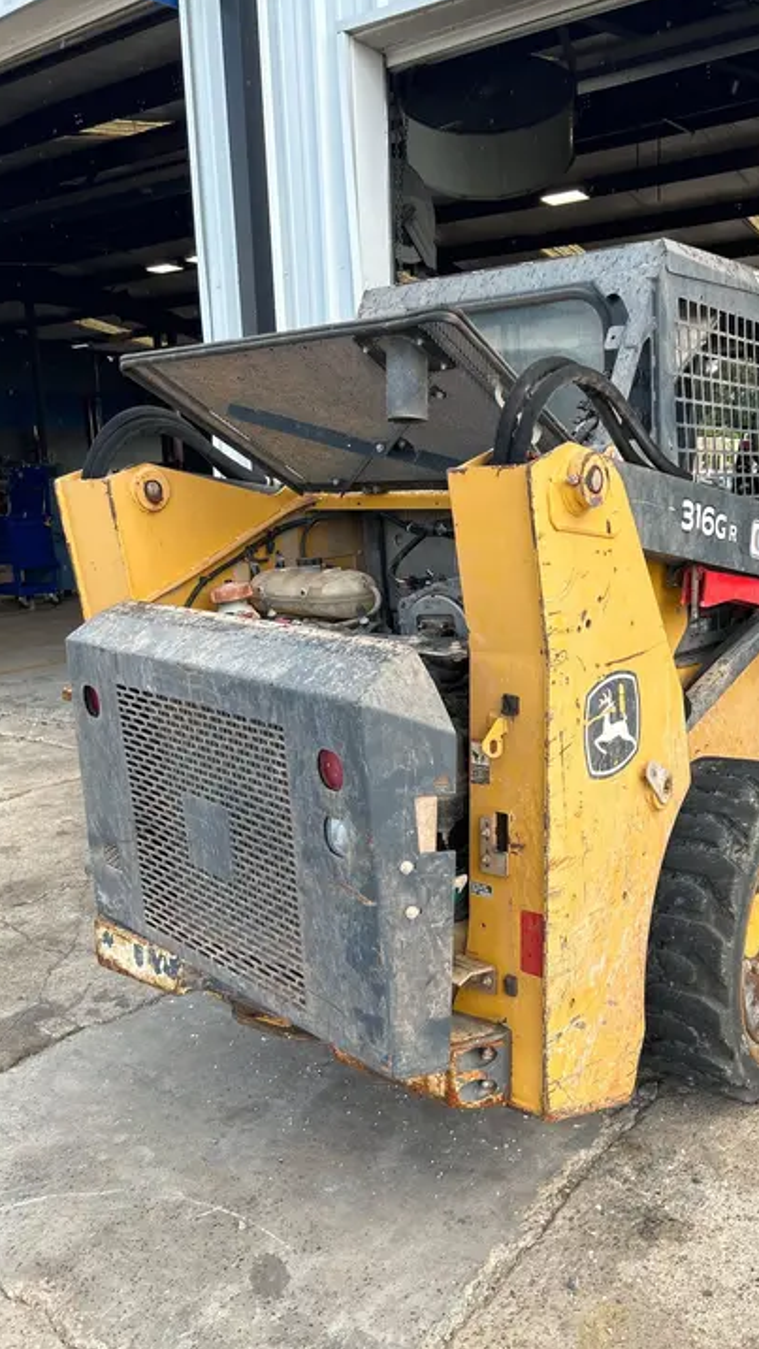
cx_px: 499
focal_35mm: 29
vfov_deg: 66.1
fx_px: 1037
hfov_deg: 39.8
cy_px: 675
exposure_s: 1/658
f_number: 1.5
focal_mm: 5.7
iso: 50
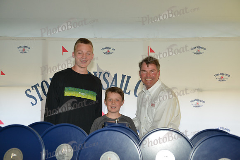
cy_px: 80
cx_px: 120
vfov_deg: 29.9
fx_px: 300
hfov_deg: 43.6
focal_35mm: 45
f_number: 4.5
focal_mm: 45
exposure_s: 1/320
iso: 1000
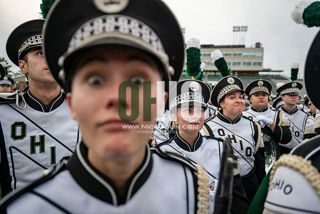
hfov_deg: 73.7
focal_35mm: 24
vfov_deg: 53.2
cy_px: 107
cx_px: 160
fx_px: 213
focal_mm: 24
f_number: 2.8
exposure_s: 1/500
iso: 200
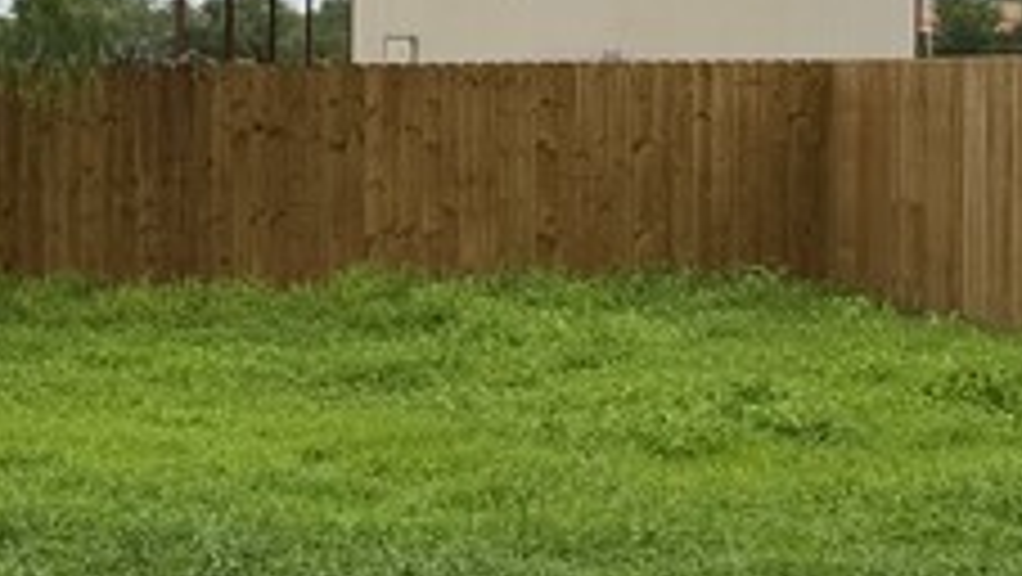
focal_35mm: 118
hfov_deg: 17.4
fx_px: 3200
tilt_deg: -1.0
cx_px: -189
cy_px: 162
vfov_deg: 10.3
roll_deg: -0.1
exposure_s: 1/6173
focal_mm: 6.76
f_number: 1.78
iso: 80
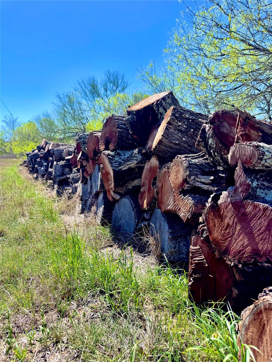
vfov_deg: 71.6
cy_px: 181
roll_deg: -0.5
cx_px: 136
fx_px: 251
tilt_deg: -6.1
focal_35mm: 24
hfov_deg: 56.8
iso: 80
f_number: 1.78
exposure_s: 1/3247
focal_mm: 6.76
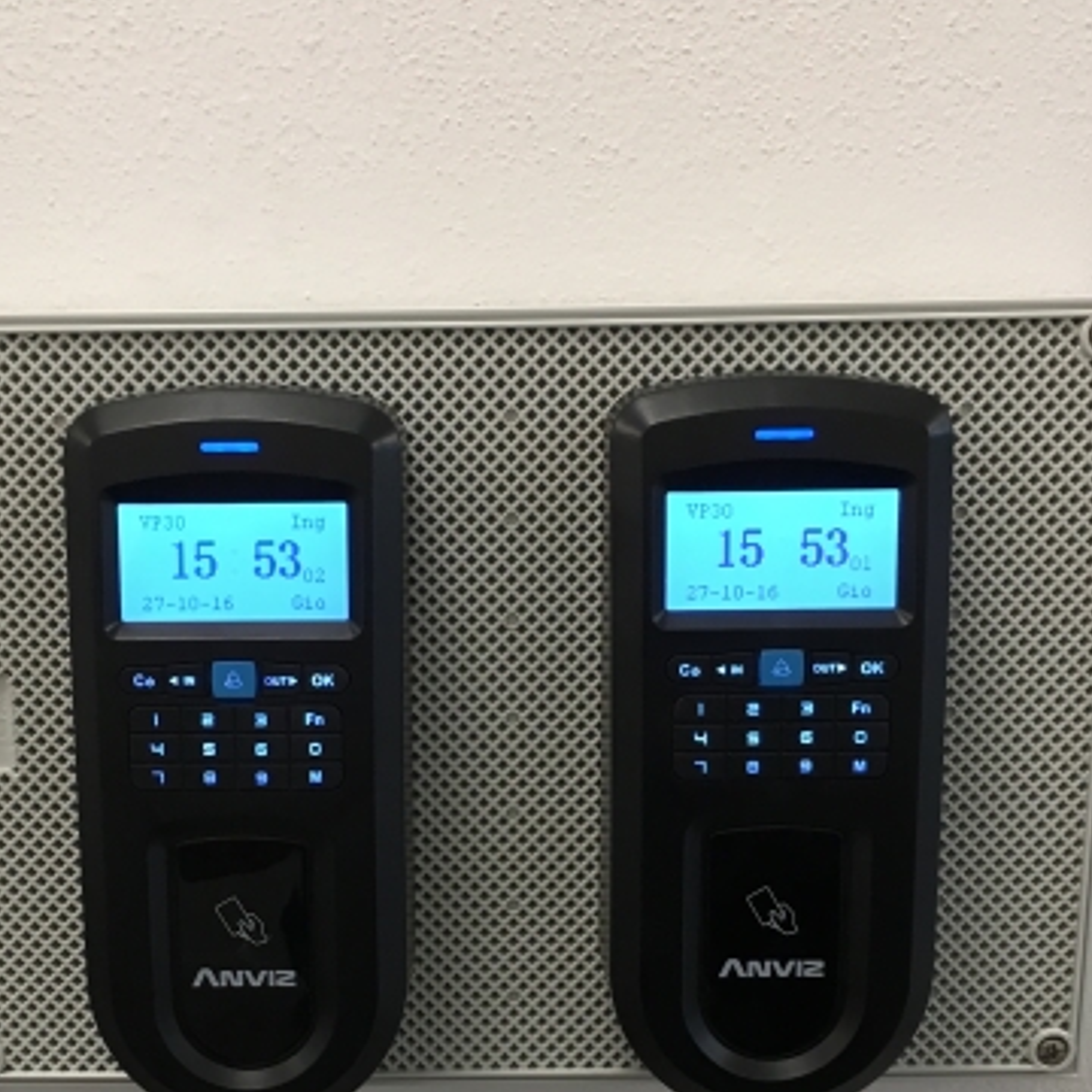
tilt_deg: -18.3
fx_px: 2034
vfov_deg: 29.4
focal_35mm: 57
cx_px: 437
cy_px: 858
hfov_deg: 30.0
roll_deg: +0.2
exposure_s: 1/33
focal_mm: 4.15
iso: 50
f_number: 2.2
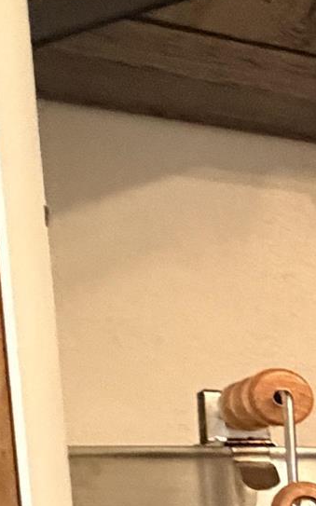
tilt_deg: -5.2
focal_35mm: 84
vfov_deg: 22.6
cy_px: 614
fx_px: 1158
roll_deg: +0.2
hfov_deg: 10.2
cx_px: 1010
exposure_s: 1/60
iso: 640
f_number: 2.2
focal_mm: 2.22
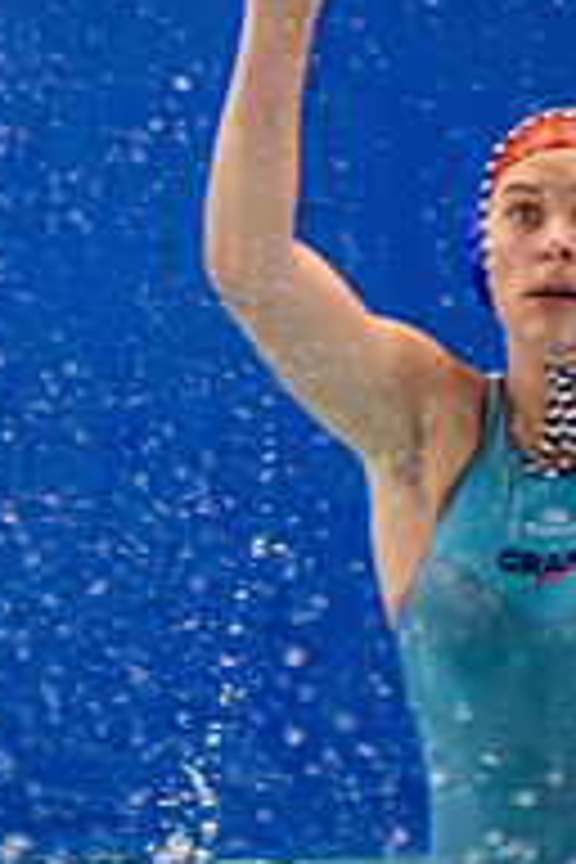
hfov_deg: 1.2
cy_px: 222
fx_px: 26518
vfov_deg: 1.9
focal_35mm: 1105
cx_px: 126
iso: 16000
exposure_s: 1/1000
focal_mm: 280
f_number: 4
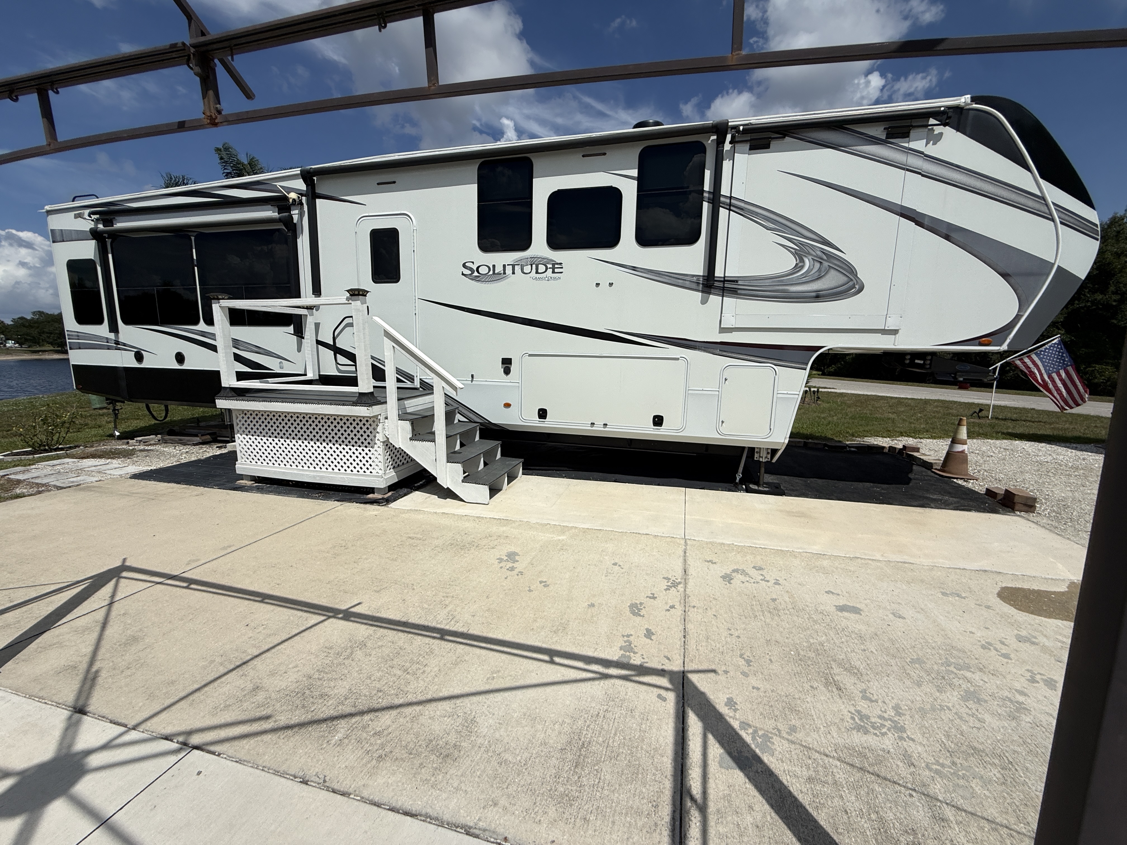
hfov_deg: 102.1
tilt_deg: -8.9
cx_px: 564
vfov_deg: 85.7
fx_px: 456
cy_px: 422
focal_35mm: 14
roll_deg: -0.6
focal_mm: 2.22
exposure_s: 1/6173
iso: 40
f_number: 2.2
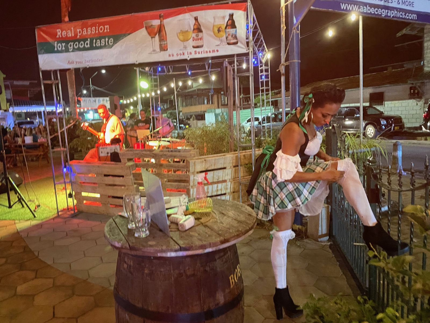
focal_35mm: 26
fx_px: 323
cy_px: 162
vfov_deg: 53.1
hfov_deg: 67.3
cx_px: 215
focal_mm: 4.2
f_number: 1.6
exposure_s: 1/24
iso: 800
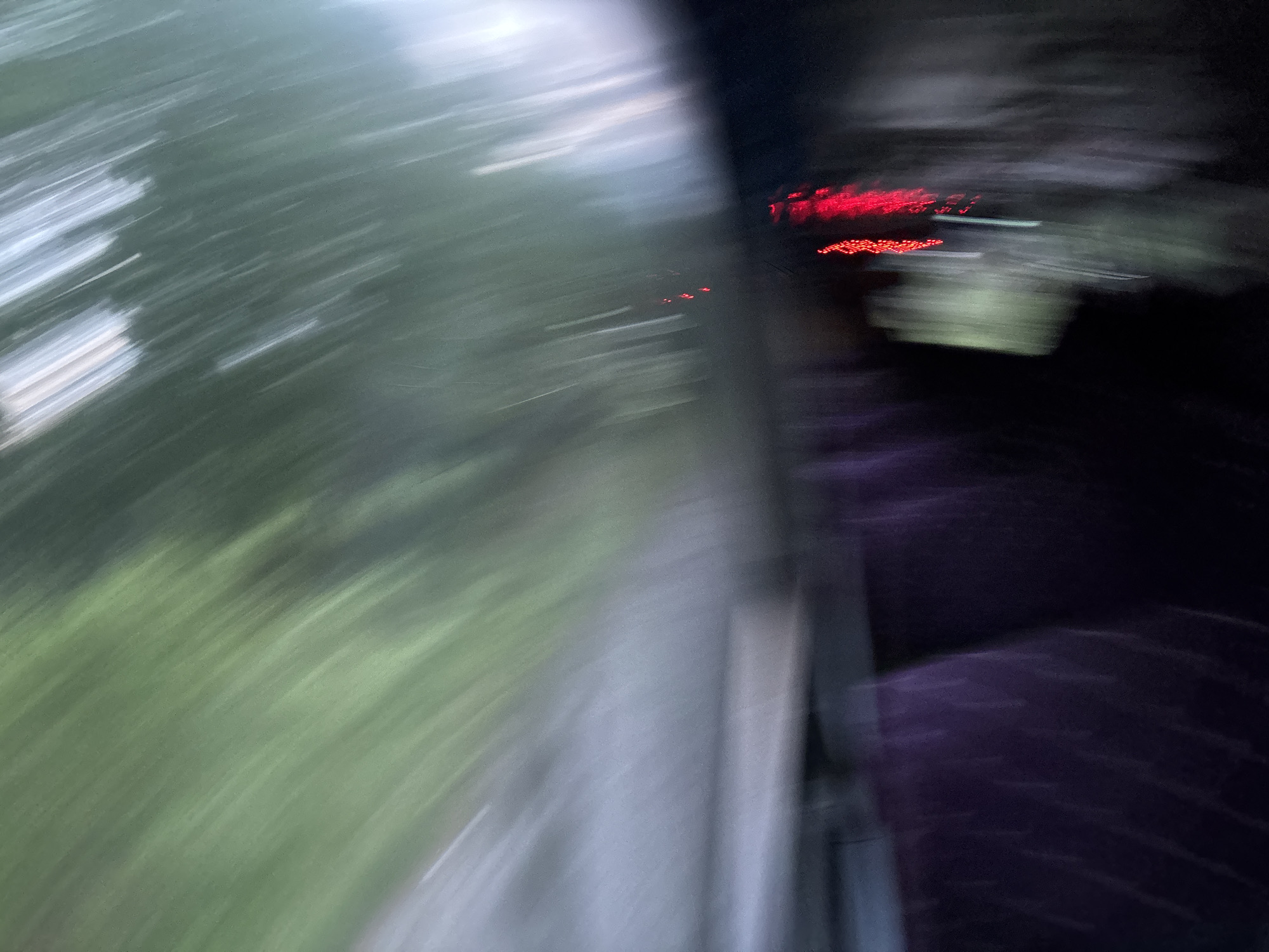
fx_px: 953
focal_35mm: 26
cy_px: 476
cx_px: 634
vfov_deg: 53.1
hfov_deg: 67.3
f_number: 1.6
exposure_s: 1/30
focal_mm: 5.96
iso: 640
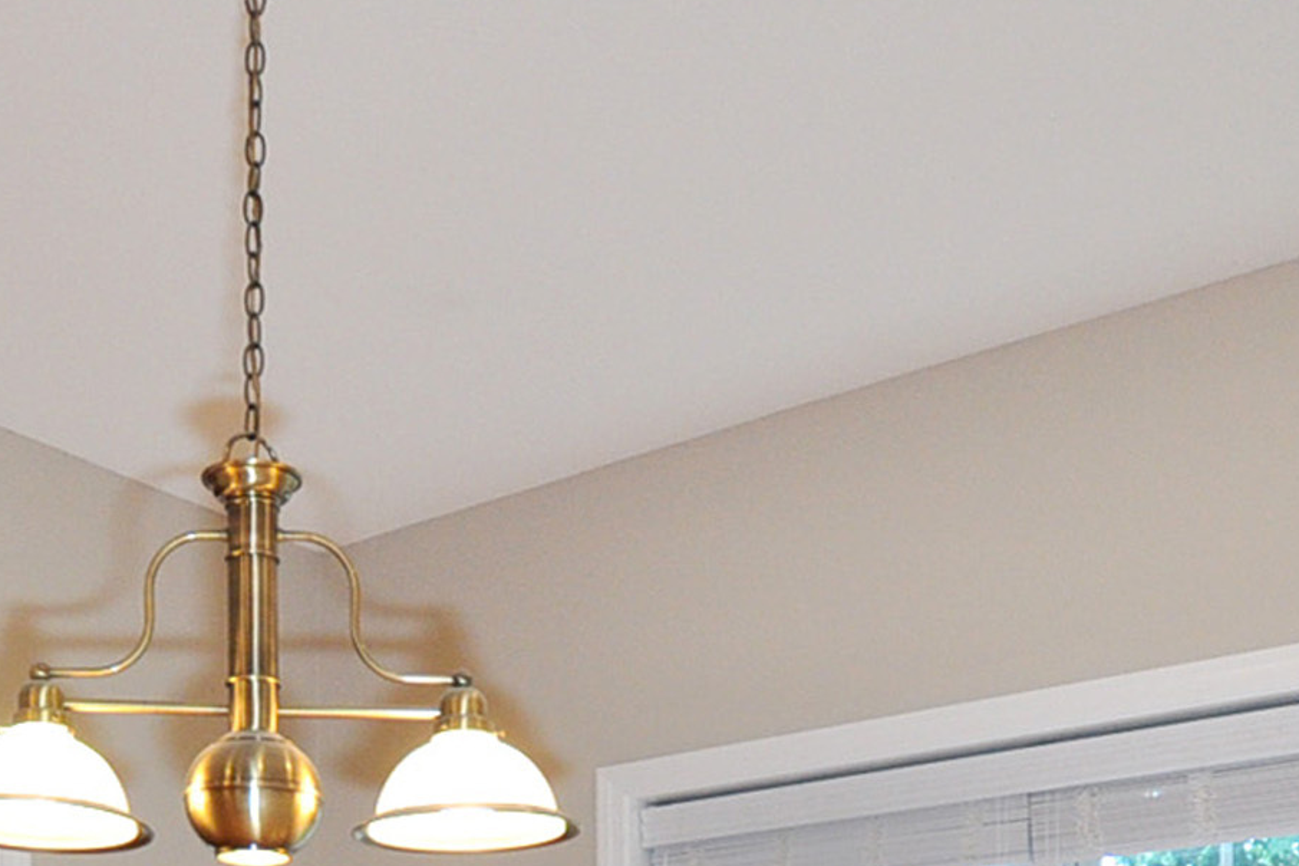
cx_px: 363
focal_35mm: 48
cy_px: 1270
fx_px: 1732
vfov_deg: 23.1
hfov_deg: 40.2
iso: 640
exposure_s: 1/100
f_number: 4.5
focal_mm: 10
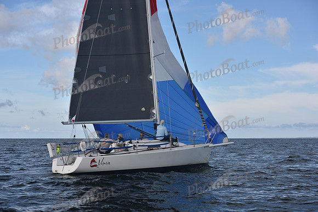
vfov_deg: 19.5
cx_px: 159
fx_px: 618
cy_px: 106
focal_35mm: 70
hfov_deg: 28.8
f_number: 6.3
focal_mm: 70
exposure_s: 1/500
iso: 200
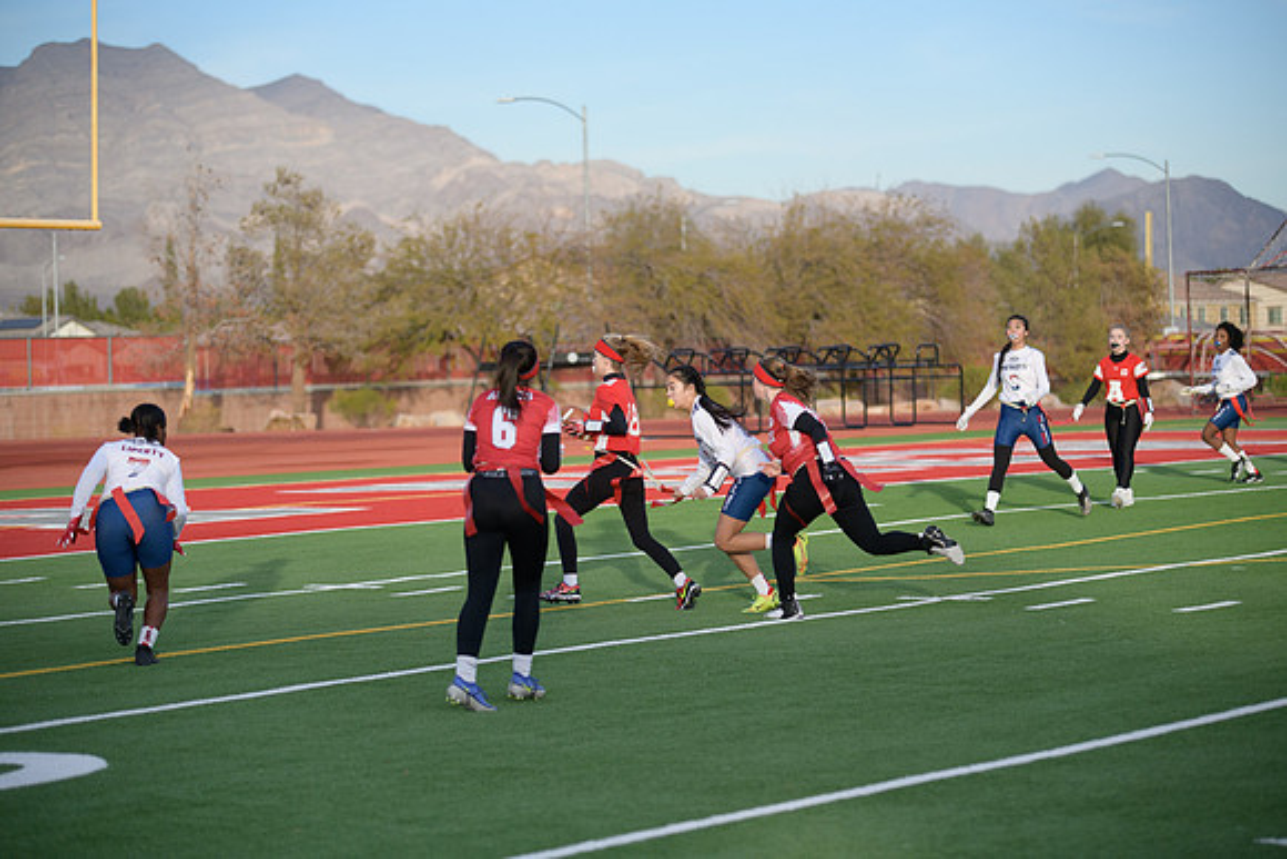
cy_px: 430
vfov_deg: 12.5
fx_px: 3933
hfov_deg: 18.6
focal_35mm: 110
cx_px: 644
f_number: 2.8
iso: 640
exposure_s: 1/4000
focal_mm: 110
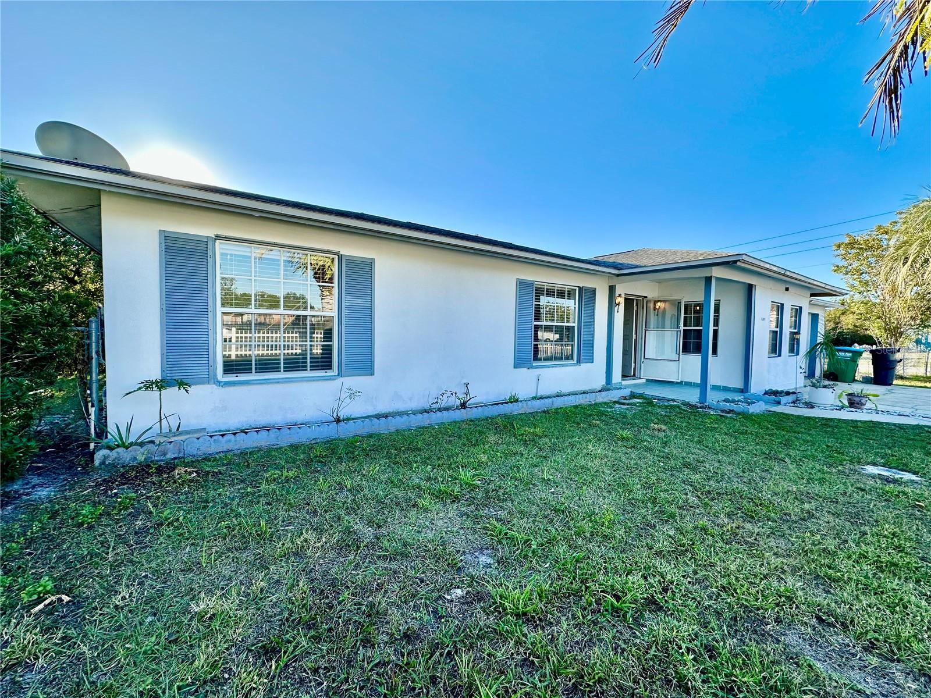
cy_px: 349
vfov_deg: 85.7
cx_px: 466
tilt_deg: -1.8
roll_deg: -1.0
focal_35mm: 14
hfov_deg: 102.1
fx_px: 377
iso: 40
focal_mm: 2.22
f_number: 2.2
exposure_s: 1/496
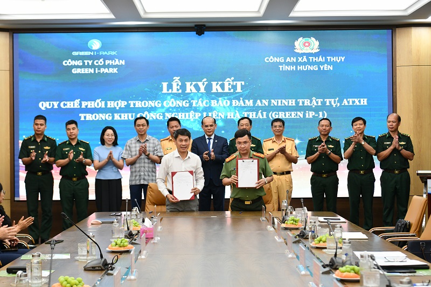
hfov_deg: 30.1
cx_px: 216
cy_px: 144
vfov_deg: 20.3
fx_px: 802
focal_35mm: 67
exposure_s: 1/100
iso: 1250
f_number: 5
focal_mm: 56
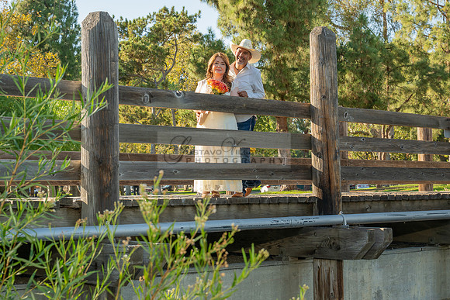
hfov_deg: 32.9
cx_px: 225
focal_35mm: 61
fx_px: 763
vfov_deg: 22.3
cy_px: 150
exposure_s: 1/200
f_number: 8
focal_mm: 61
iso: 200
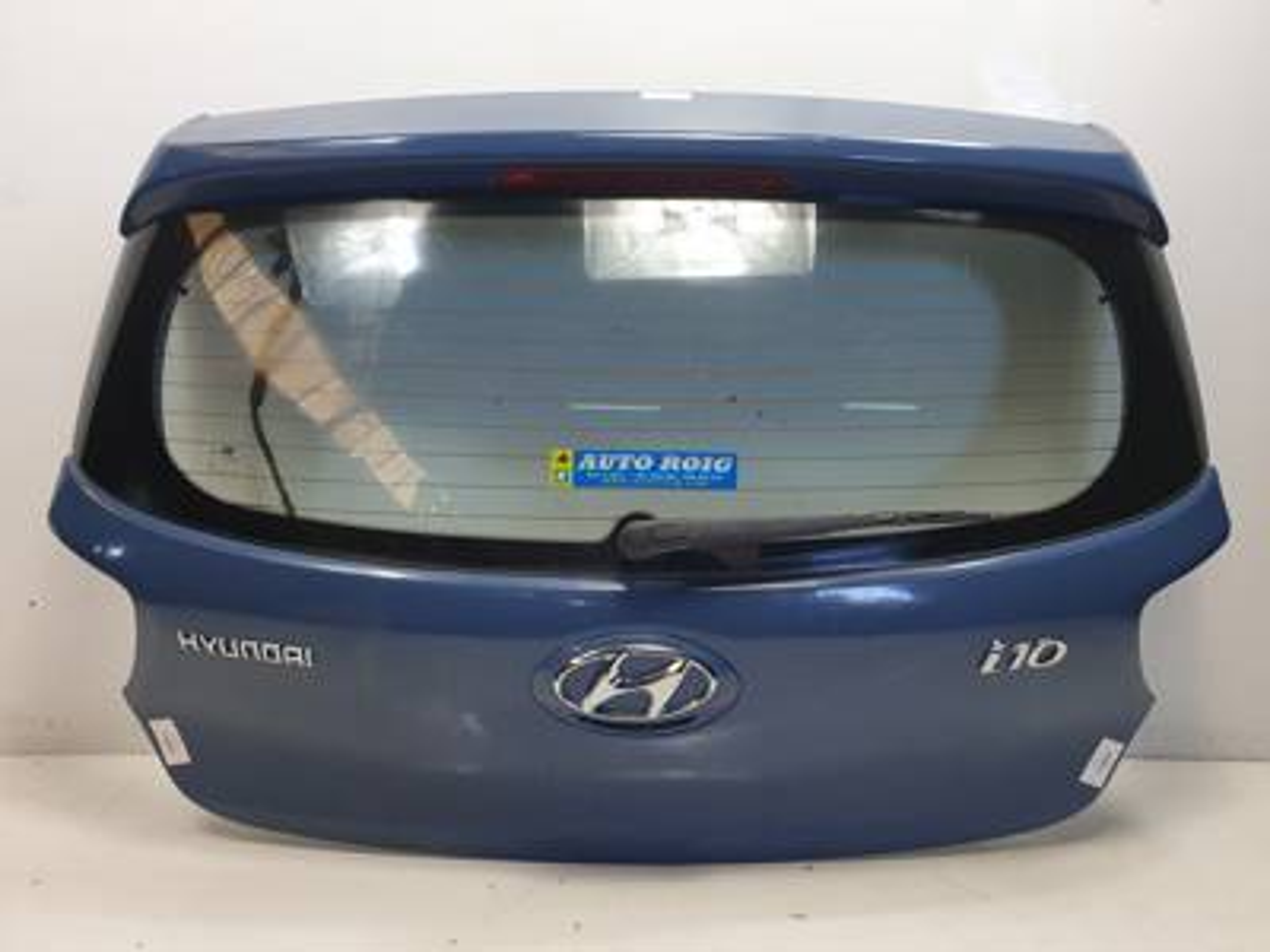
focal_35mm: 26
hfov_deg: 67.3
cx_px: 635
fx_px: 954
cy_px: 476
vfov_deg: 53.1
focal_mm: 4.3
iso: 80
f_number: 2.4
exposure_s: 1/100
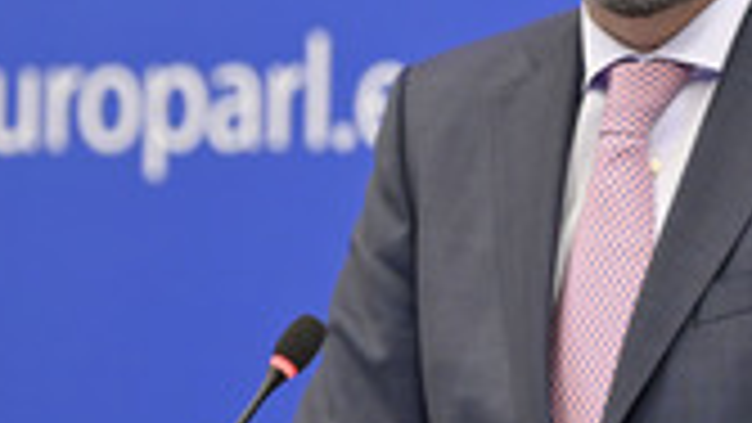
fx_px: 8197
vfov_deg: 3.0
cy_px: 225
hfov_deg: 5.3
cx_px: 552
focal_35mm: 411
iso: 1600
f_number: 2.8
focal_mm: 145
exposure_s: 1/320
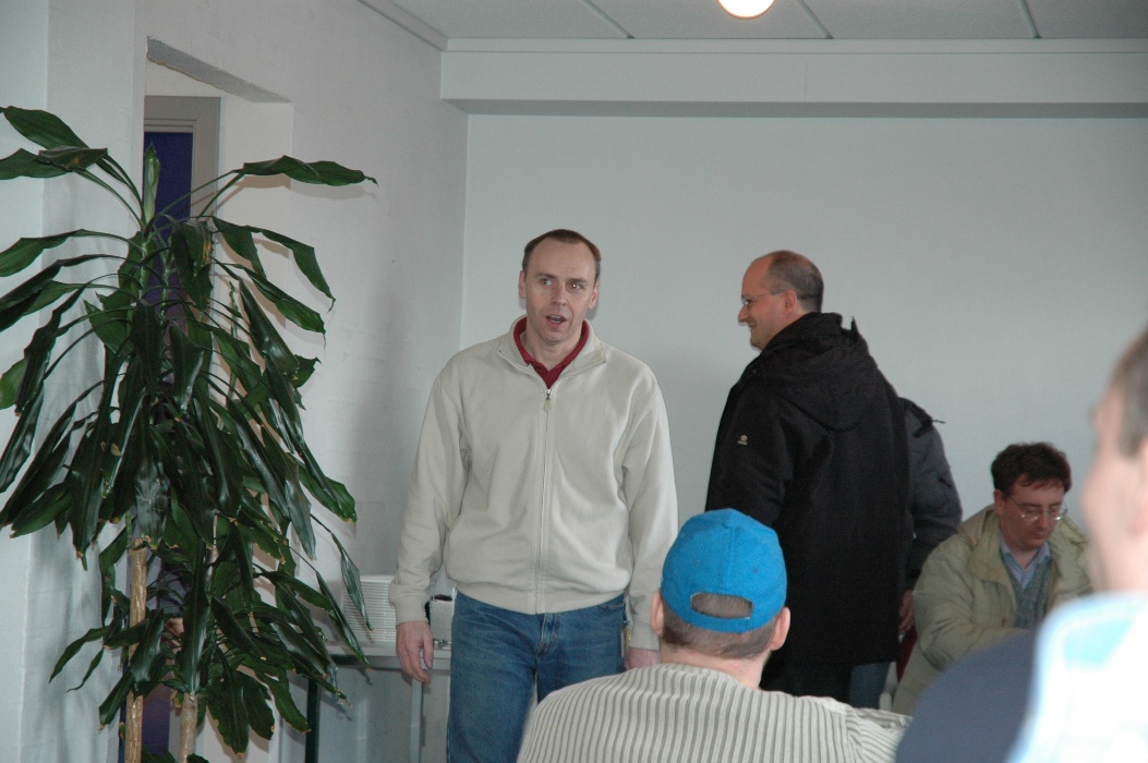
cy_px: 382
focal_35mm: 105
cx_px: 574
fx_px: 3345
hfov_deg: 19.5
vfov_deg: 13.0
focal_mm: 70
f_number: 4.5
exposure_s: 1/60
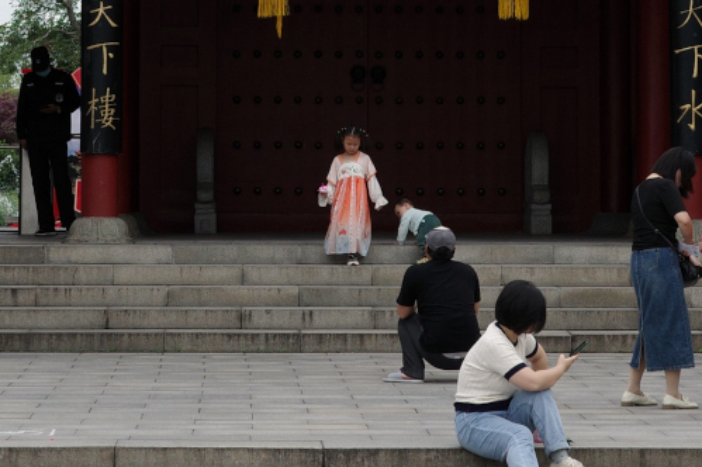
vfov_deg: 8.7
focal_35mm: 154
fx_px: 3001
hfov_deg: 13.3
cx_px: 328
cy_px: -165
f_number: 5.6
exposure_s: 1/640
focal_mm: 26
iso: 200
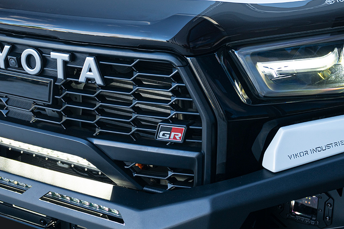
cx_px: 208
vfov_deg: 24.5
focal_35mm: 55
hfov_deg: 36.1
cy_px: 86
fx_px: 525
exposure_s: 1/60
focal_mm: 26
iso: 160
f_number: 4
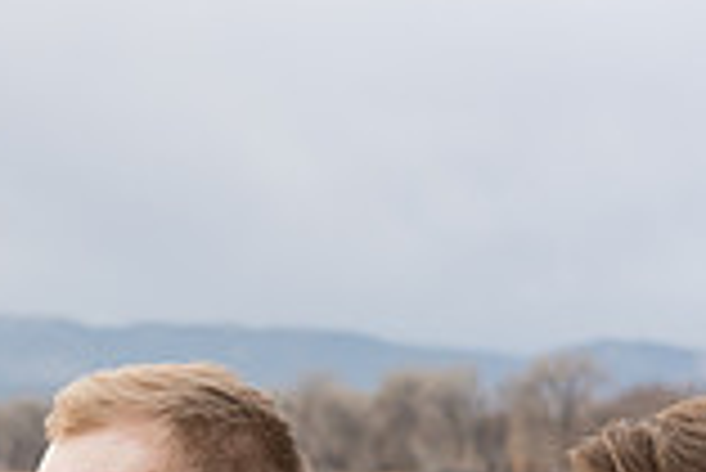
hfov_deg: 15.7
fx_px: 2532
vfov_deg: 10.4
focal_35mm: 129
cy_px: 641
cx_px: 90
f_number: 2.8
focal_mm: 35
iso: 200
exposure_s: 1/320
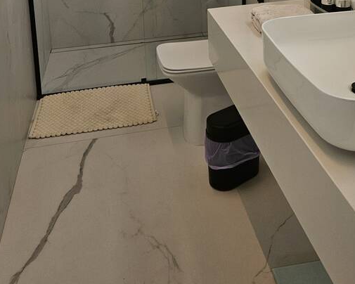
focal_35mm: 48
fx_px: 504
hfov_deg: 38.4
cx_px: 233
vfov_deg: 27.8
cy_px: -51
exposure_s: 1/120
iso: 80
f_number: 1.8
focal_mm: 5.4
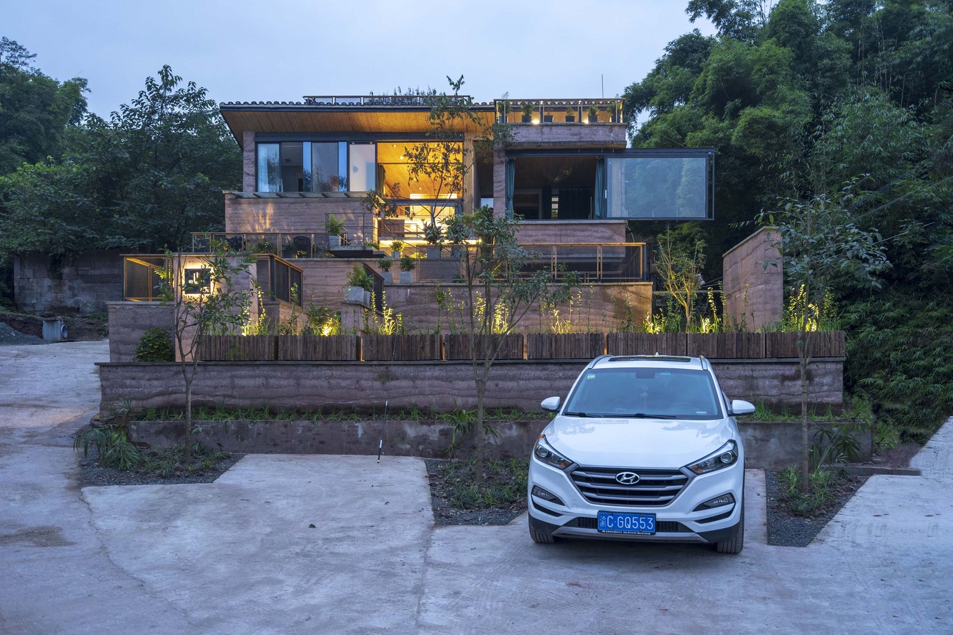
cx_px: 476
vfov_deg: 43.6
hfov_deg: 61.9
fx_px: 794
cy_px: 318
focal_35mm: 30
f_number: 4
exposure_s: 1/10
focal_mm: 30
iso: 640
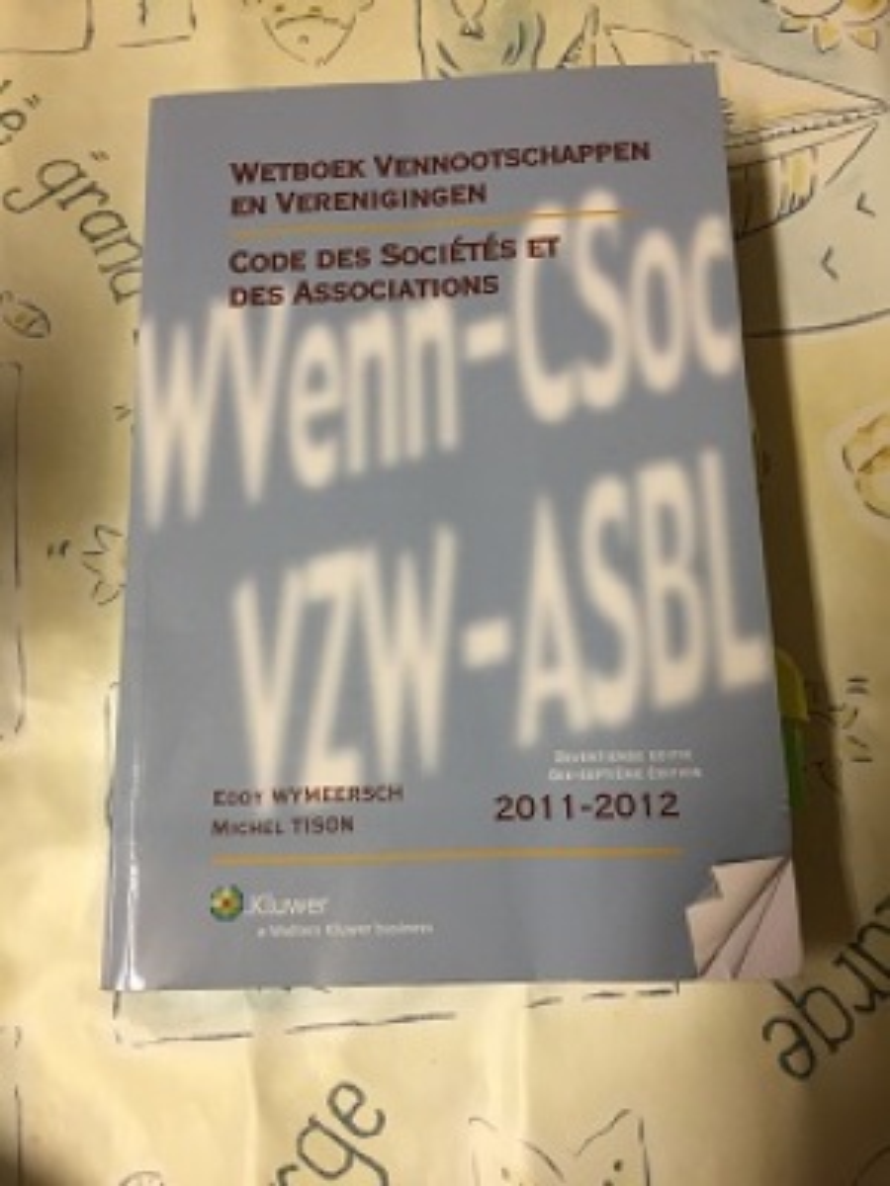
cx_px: 445
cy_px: 593
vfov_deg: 61.7
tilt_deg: -78.0
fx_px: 994
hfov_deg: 48.2
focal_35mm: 29
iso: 100
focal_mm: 4.15
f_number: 2.2
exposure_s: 1/33
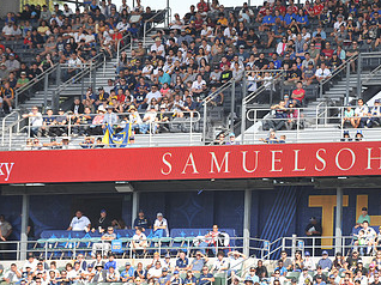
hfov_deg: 5.6
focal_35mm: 351
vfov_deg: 4.2
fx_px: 3860
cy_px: 158
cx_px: 323
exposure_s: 1/1250
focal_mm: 200
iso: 500
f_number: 5
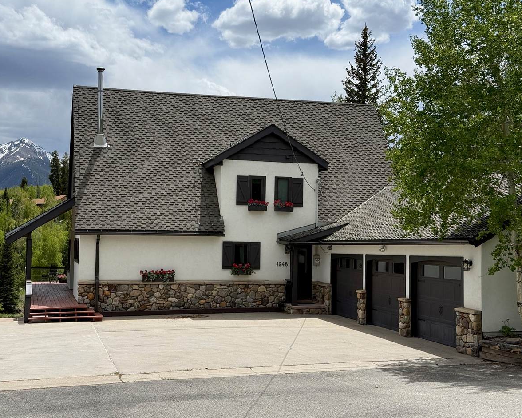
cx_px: 251
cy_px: 208
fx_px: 788
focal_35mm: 51
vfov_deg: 29.7
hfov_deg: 36.6
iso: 64
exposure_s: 1/7143
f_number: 1.78
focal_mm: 6.76
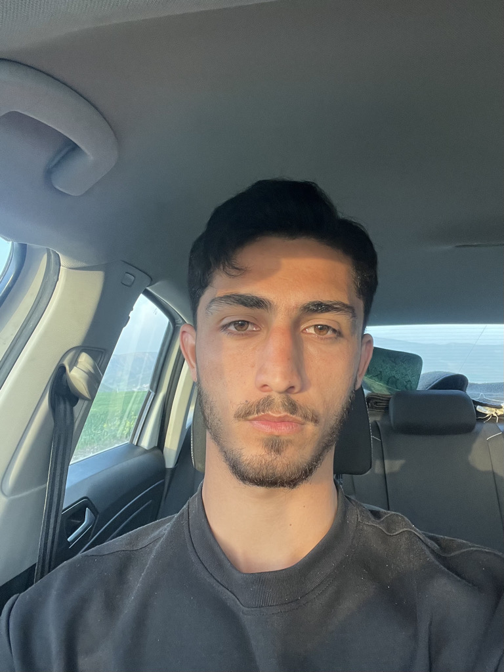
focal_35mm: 30
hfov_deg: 46.8
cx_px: 252
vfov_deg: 60.0
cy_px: 336
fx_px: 582
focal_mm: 2.71
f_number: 2.2
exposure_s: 1/91
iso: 100
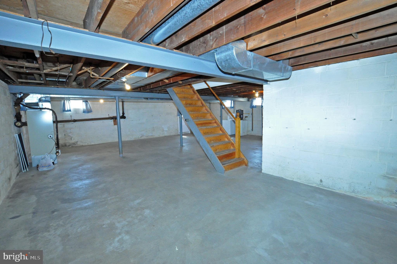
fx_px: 165
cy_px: 132
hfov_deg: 100.5
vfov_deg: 77.2
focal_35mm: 15
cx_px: 198
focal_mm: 10
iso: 3200
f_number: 5.6
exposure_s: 1/60
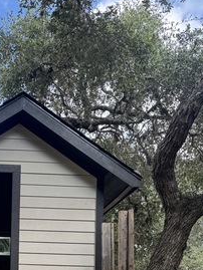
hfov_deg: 24.3
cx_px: -10
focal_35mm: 57
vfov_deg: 29.8
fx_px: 445
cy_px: 309
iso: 80
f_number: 1.78
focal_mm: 6.76
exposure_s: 1/527
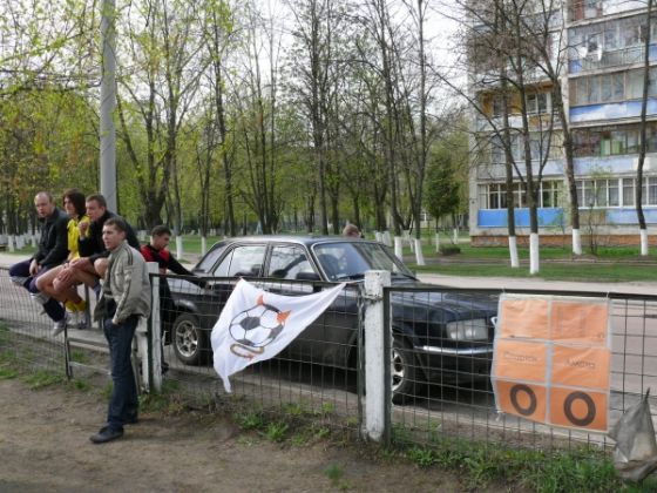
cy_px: 246
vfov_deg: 40.7
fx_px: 664
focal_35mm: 35
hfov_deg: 52.6
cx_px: 328
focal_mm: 7.4
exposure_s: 1/250
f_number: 4.5
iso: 100
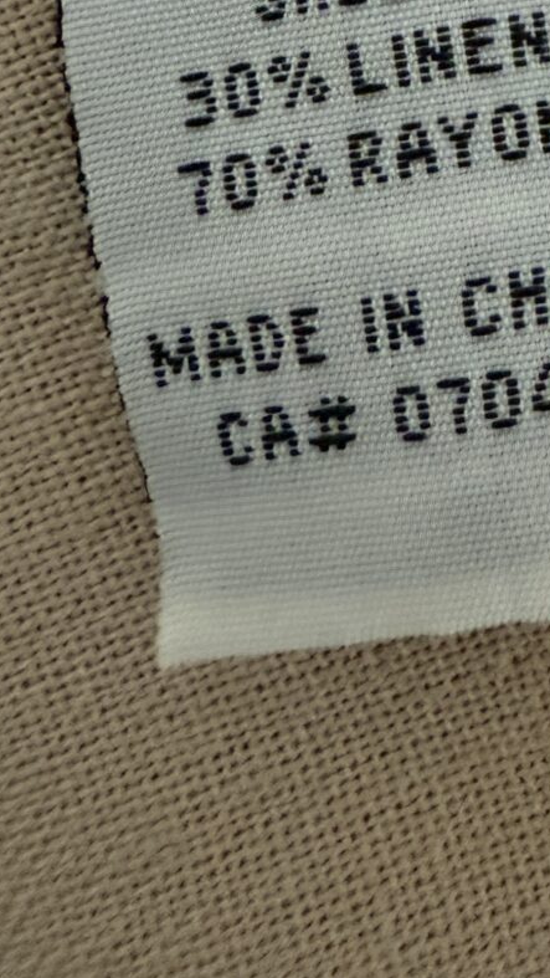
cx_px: 885
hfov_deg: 15.9
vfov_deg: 28.0
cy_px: -122
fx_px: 1762
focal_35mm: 68
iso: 400
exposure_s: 1/60
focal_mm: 2.22
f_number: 2.2
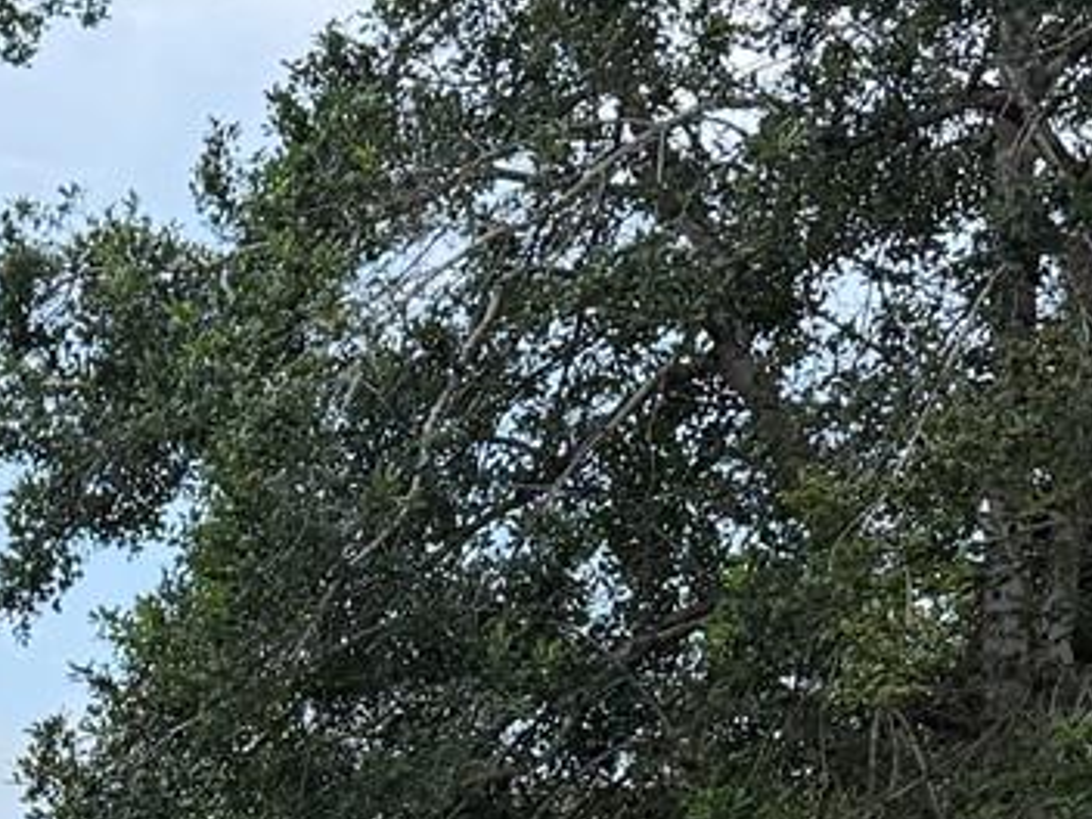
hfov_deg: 17.7
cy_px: 1657
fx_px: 3439
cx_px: 62
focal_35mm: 109
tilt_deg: +0.9
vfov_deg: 12.0
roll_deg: +2.0
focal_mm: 6.76
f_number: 1.78
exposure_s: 1/2370
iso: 100
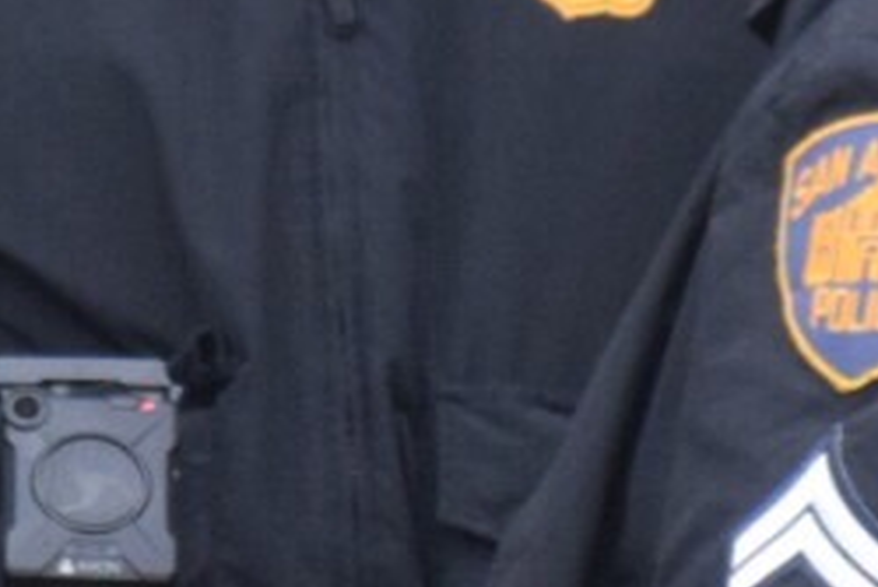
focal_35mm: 1362
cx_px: 190
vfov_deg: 1.0
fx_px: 33236
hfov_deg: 1.5
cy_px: 123
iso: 2000
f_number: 5.6
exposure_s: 1/500
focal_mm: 140
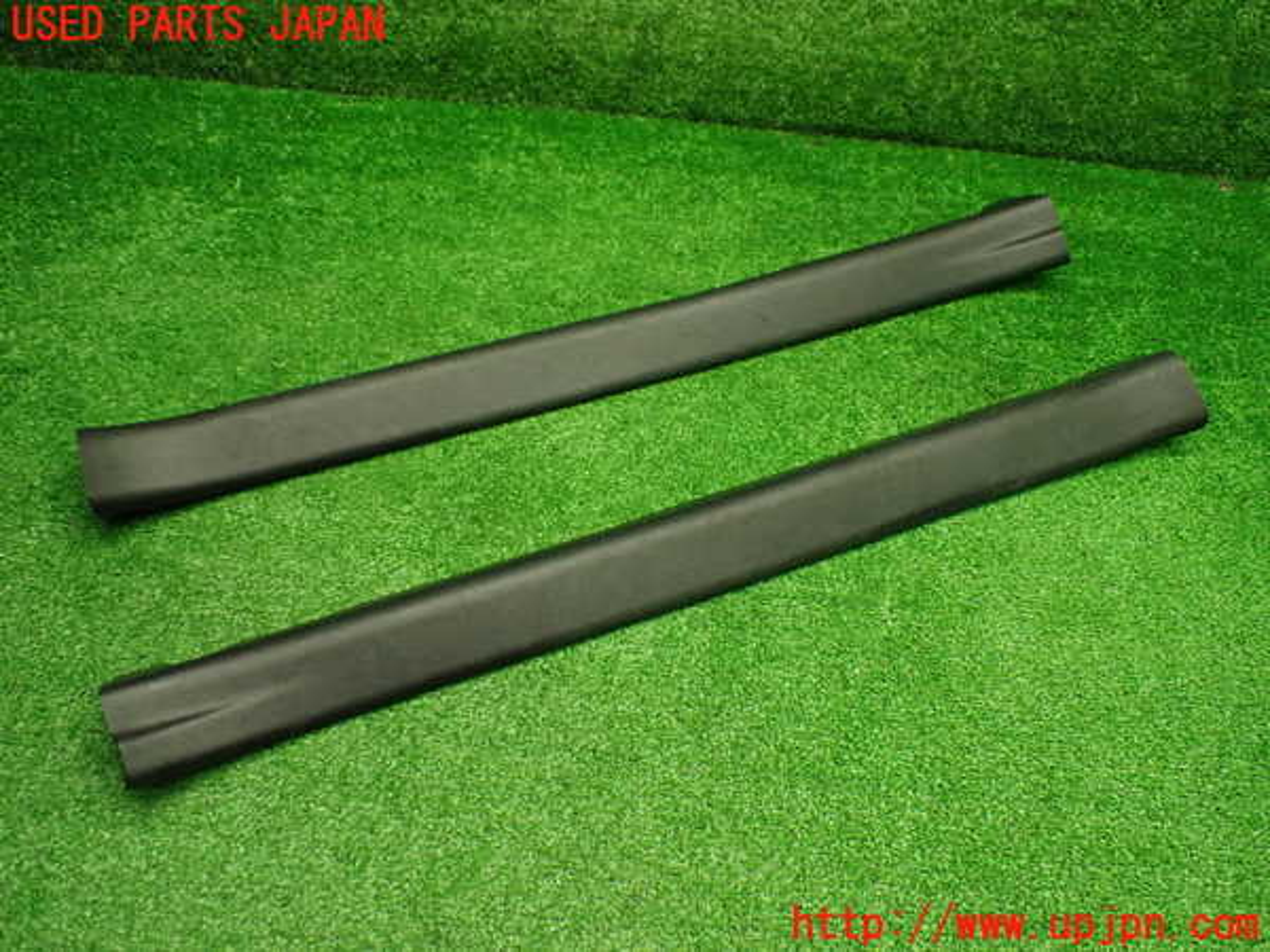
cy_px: 476
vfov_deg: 46.8
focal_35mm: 30
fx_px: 1101
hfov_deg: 60.0
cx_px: 635
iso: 800
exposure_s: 1/125
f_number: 2.3
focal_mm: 5.4
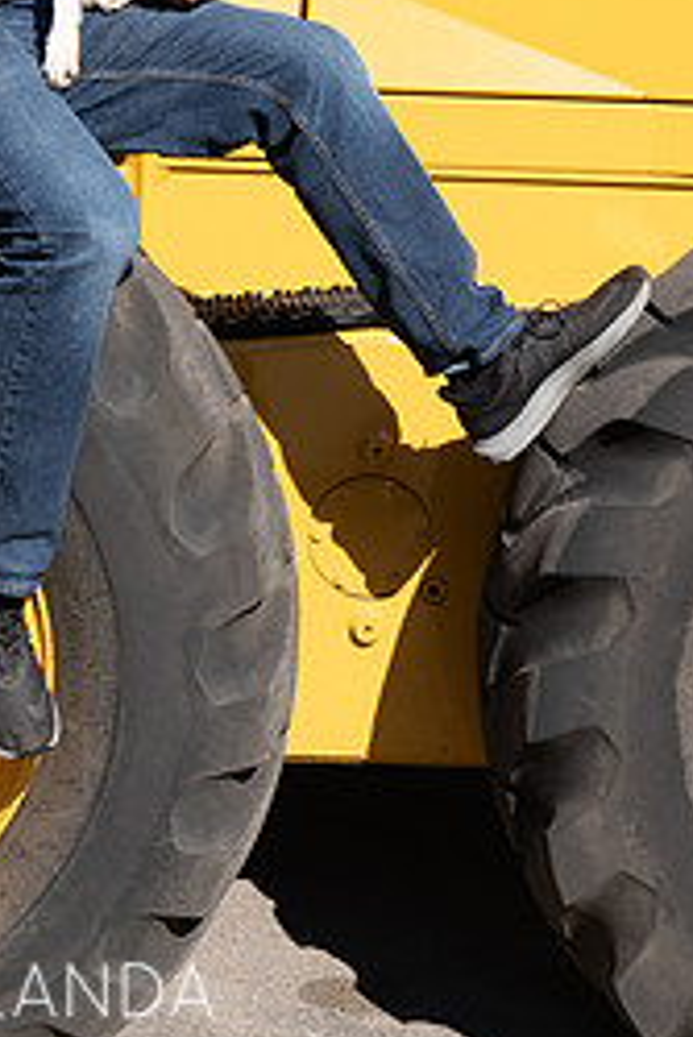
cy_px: 137
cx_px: 207
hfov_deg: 16.8
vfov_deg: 24.4
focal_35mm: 81
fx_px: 2335
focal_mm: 45
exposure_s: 1/250
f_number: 13
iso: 320
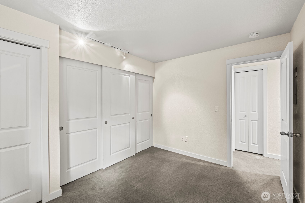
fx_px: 136
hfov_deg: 96.7
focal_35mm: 16
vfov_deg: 73.7
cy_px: 102
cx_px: 152
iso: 320
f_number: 9.5
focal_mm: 16
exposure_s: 4
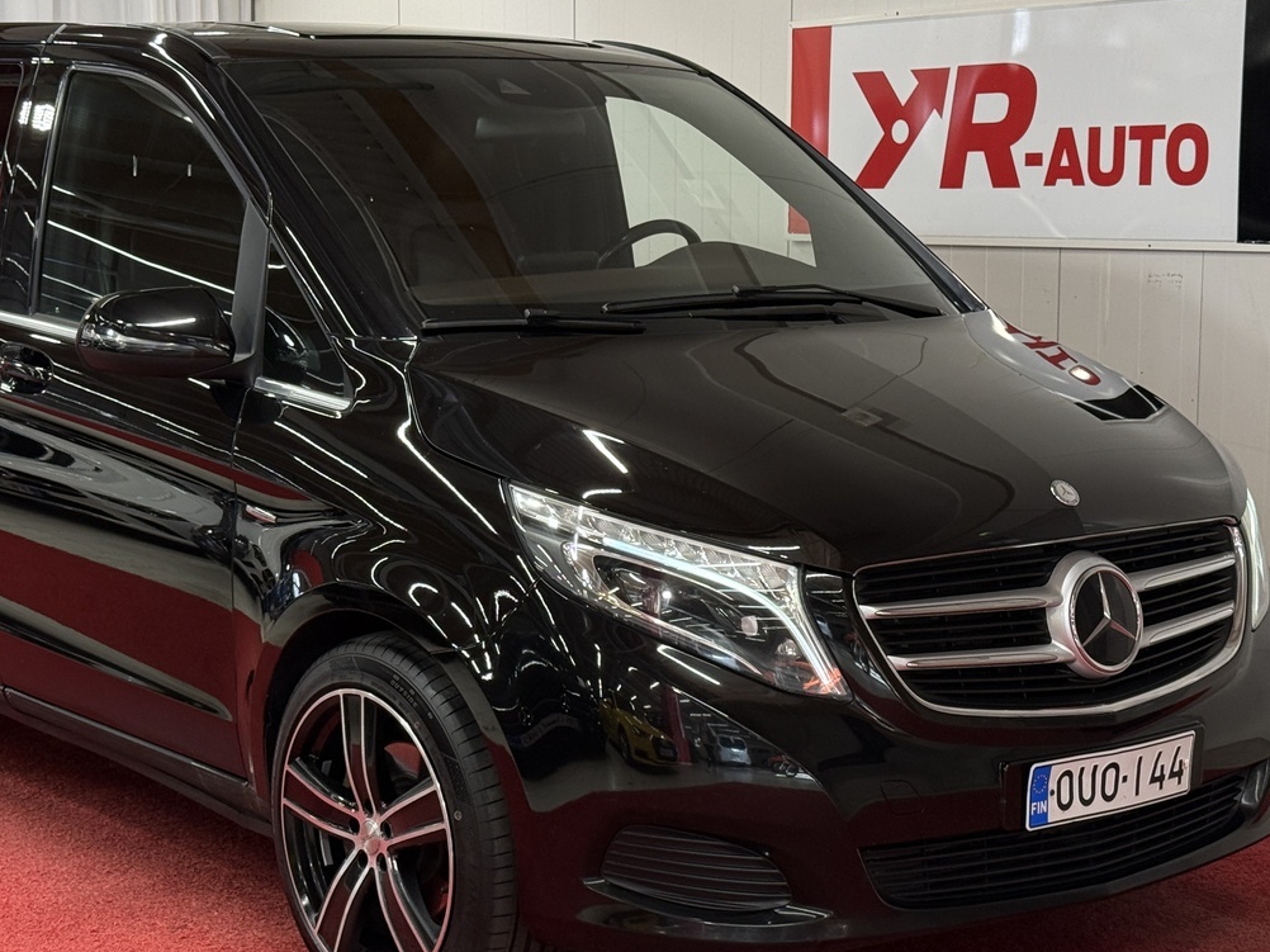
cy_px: 491
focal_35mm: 69
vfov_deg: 21.3
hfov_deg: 28.1
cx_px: 465
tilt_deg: -6.7
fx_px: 2531
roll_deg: +0.3
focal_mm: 6.76
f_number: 1.78
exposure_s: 1/99
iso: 125
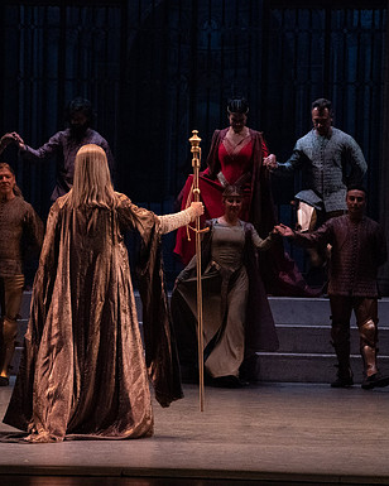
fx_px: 3684
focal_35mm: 256
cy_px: 243
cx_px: 143
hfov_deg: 6.0
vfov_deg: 7.6
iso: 20000
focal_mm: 181
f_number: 9
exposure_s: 1/320
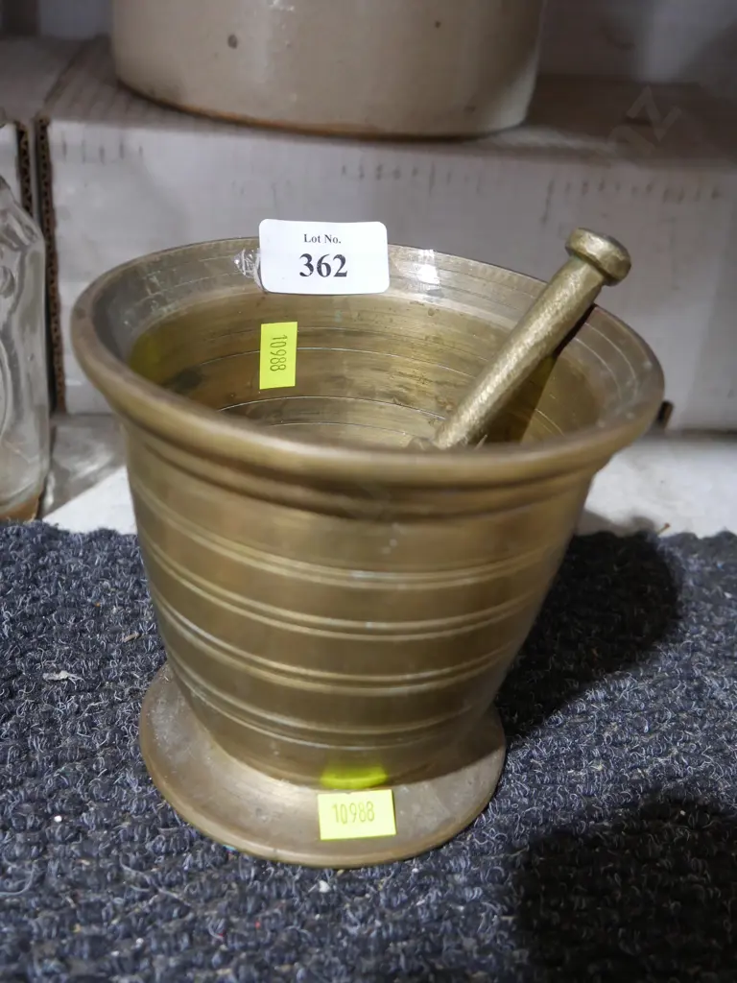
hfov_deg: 39.7
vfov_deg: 51.4
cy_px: 492
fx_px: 1022
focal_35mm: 36
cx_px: 368
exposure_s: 1/60
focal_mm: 18
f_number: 4
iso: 1250
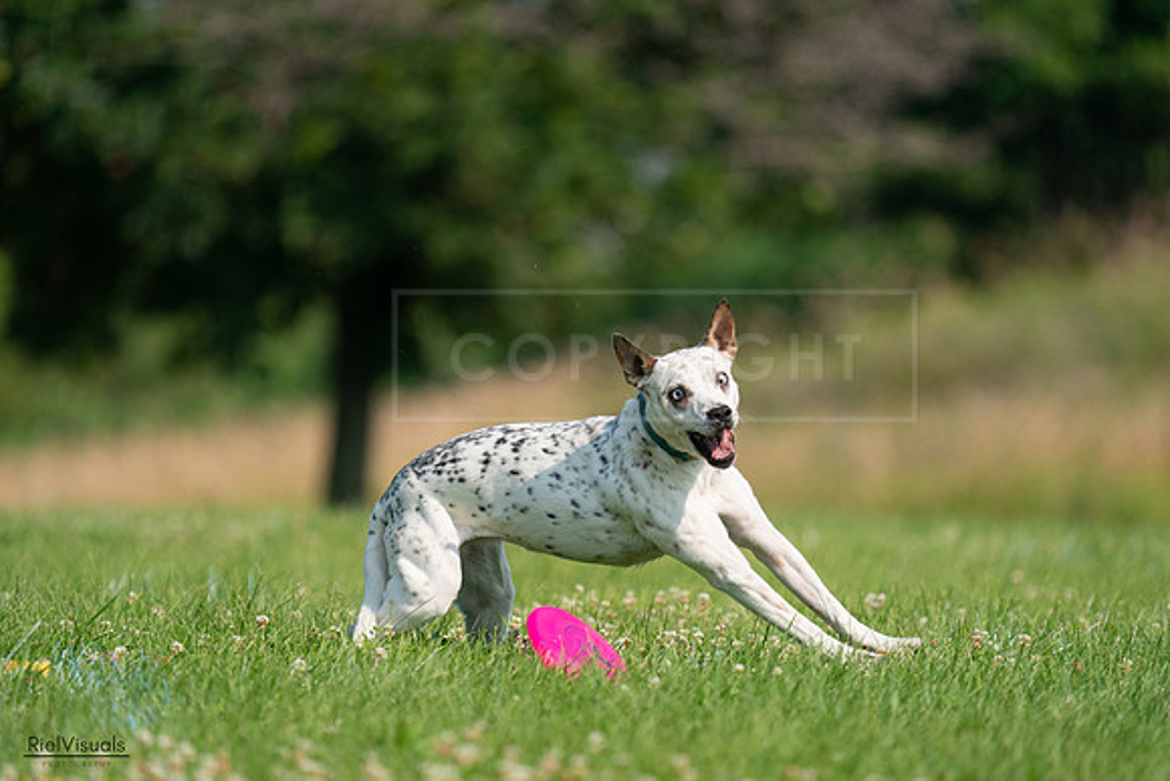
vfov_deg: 2.7
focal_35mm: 518
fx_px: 16838
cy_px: 390
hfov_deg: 4.0
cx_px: 585
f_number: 6.3
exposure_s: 1/4000
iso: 640
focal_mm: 518
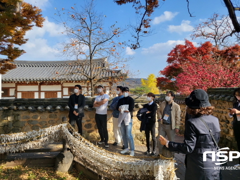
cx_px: 120
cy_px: 87
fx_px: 187
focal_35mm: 27
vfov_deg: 51.3
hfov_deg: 65.3
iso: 50
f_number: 1.8
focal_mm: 4.25
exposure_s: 1/1324
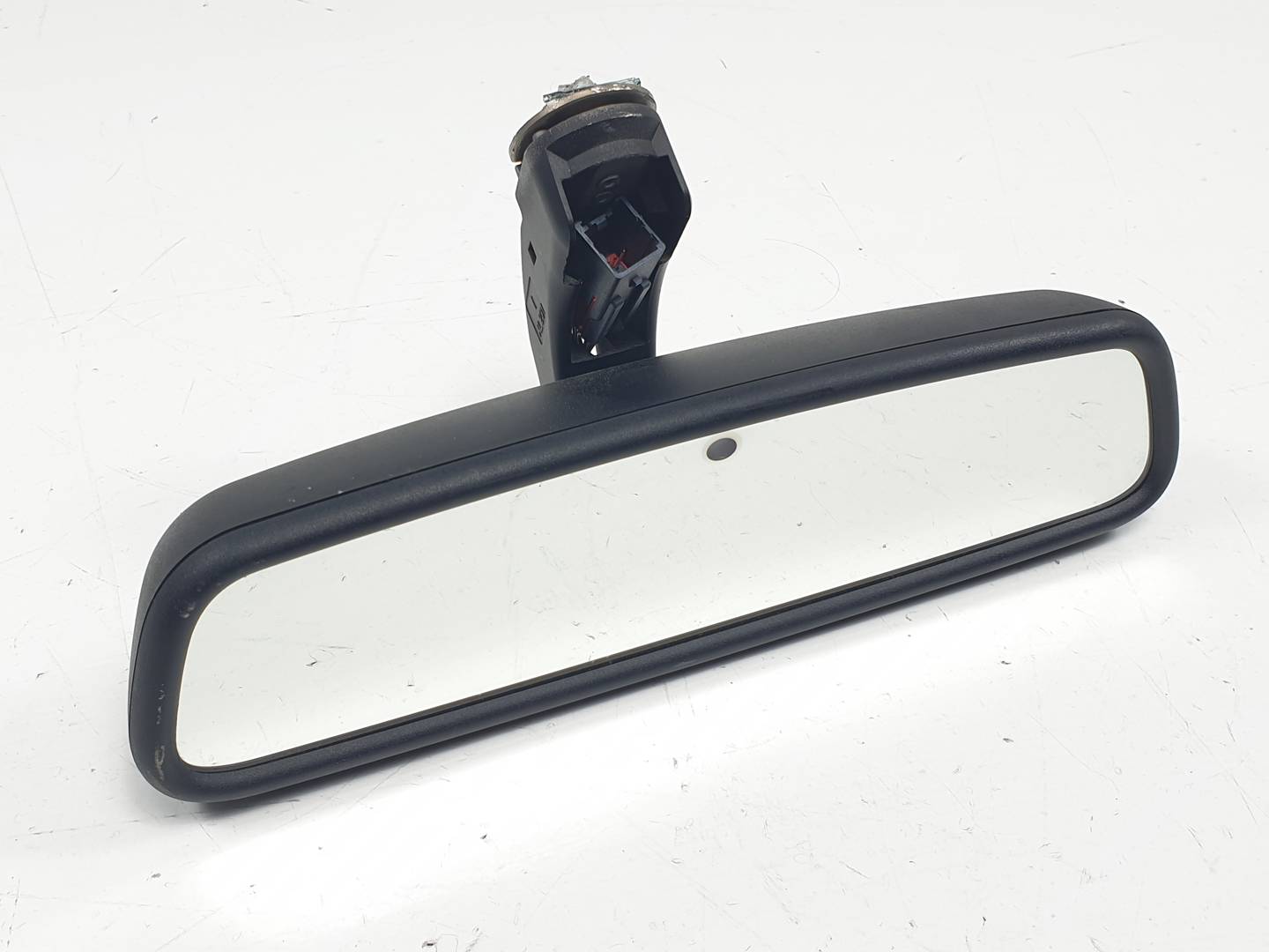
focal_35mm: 26
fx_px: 953
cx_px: 634
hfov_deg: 67.3
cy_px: 476
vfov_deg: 53.1
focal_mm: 4.3
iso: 50
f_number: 2.4
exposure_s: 1/178
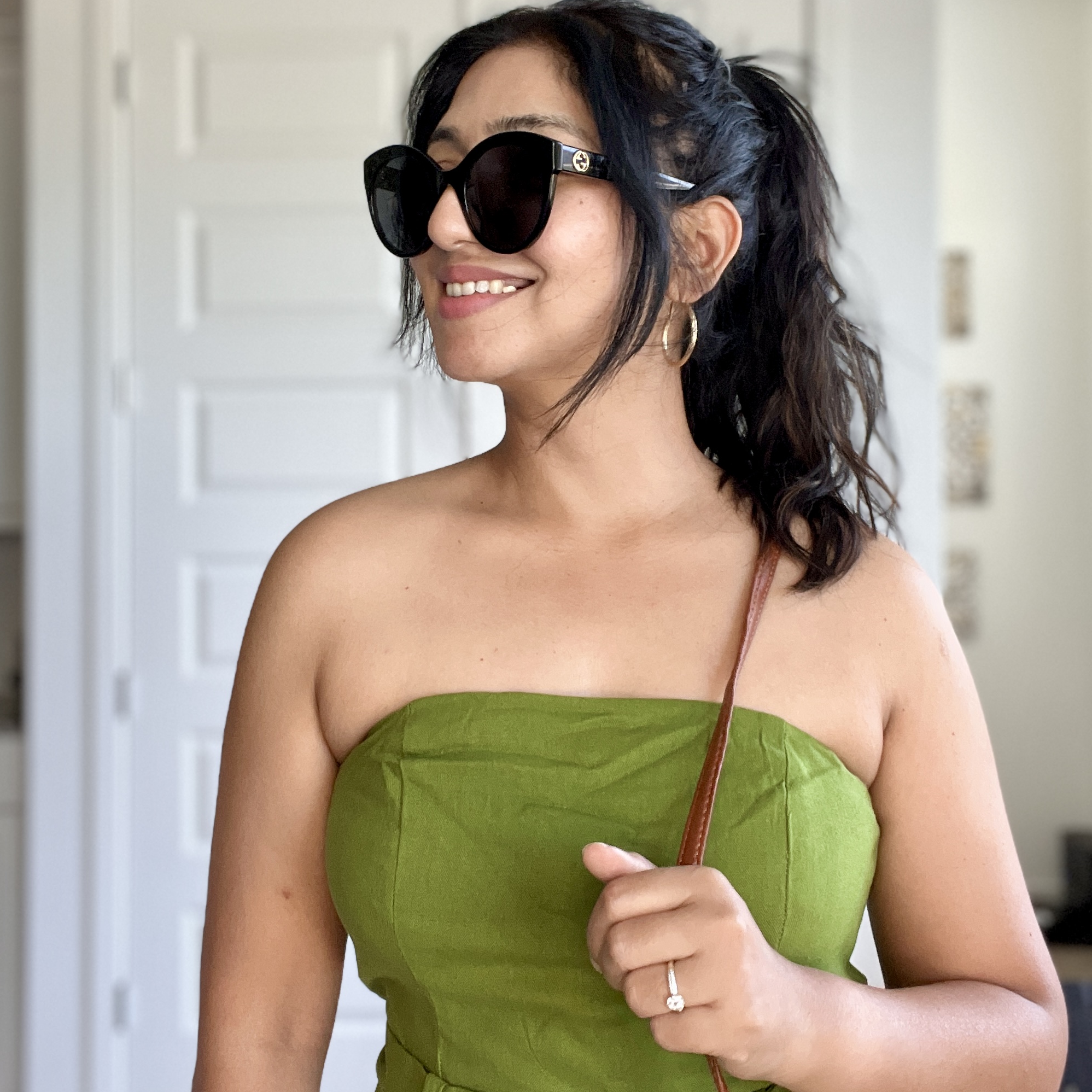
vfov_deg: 40.9
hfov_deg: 40.9
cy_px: 491
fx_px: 1463
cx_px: 542
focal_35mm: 41
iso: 160
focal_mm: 2.71
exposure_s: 1/60
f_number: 2.2
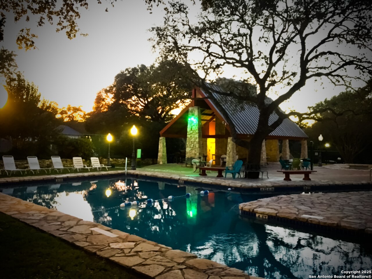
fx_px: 312
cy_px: 140
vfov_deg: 48.2
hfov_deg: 61.7
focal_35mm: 29
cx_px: 186
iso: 640
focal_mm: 4.15
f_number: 2.2
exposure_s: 1/15
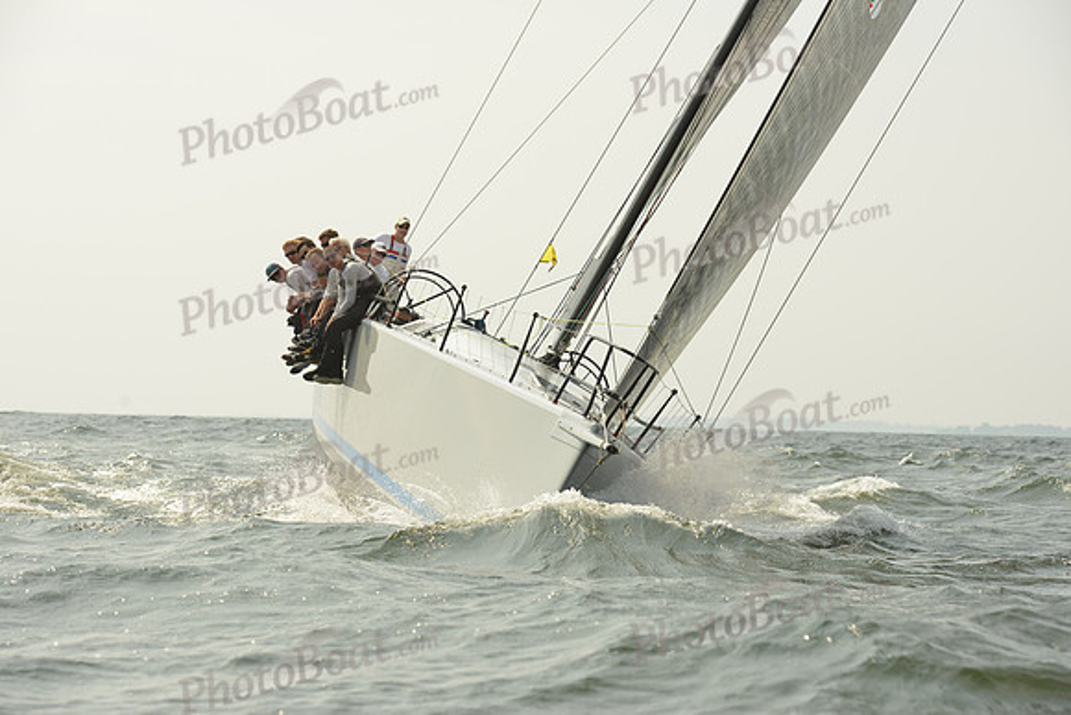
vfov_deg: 11.2
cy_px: 358
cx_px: 536
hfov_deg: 16.8
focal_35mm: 122
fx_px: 3630
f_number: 9
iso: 320
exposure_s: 1/1250
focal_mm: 122
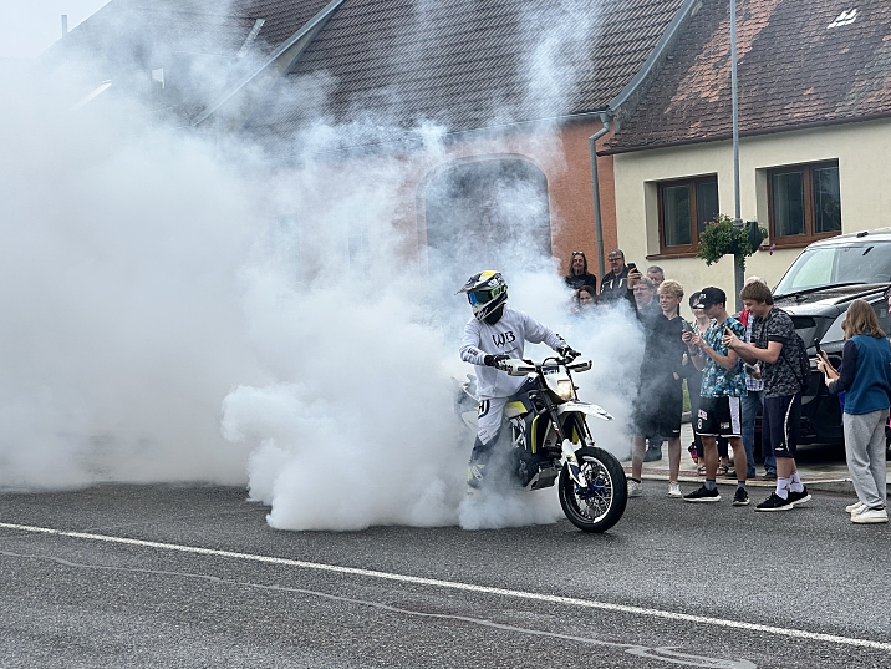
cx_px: 494
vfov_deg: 17.2
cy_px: 361
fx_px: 2214
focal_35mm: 86
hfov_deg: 22.7
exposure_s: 1/149
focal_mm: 9
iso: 32
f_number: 2.8
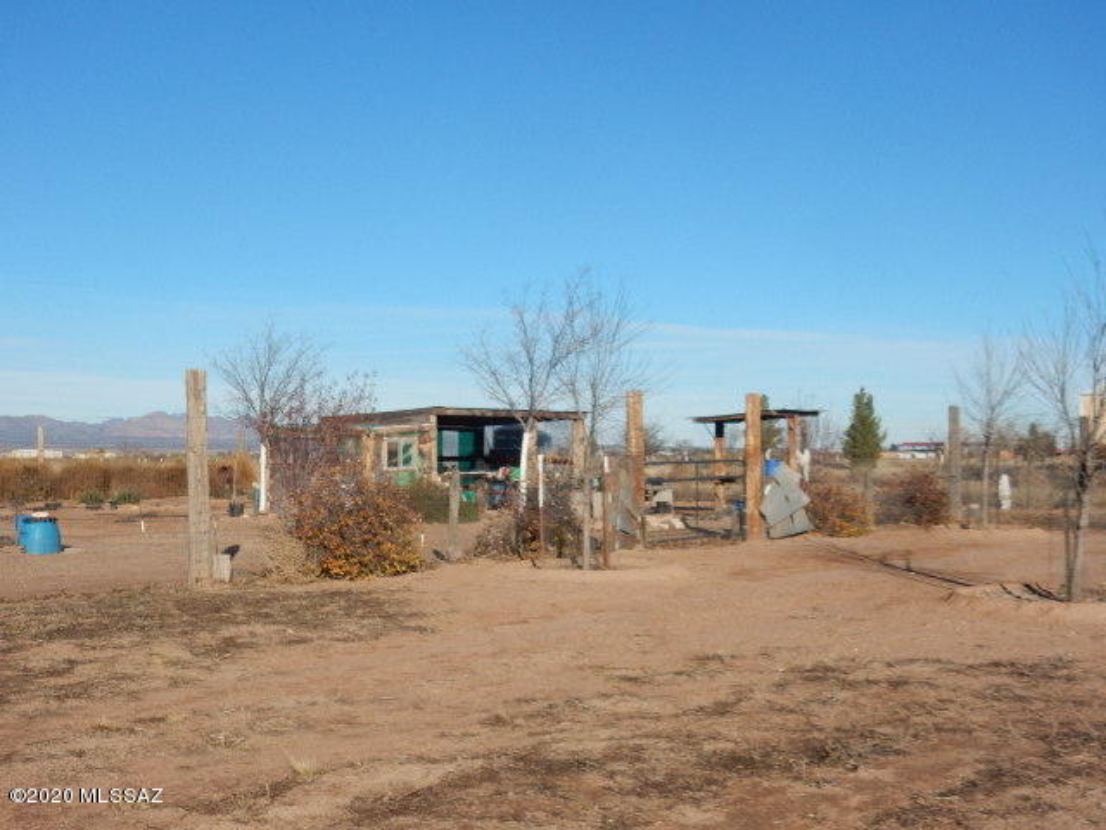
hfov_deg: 37.5
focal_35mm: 51
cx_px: 553
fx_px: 1629
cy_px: 415
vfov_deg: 28.6
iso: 125
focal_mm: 9
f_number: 4.5
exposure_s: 1/1600
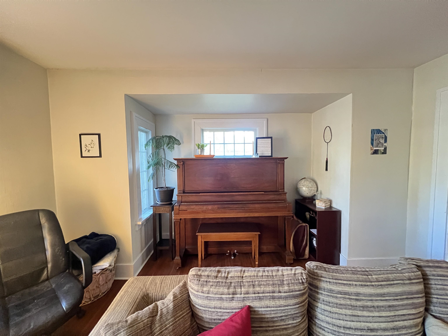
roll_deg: +0.8
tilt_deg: -3.5
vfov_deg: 89.9
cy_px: 168
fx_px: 168
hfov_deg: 106.2
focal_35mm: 13
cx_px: 224
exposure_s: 1/30
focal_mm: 1.57
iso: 1600
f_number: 1.8
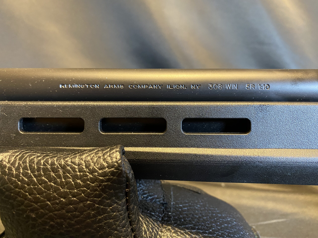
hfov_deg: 69.4
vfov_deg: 54.9
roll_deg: +0.0
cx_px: 159
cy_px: 119
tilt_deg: -9.8
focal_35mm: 25
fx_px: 230
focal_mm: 4.25
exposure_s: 1/40
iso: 500
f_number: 1.8
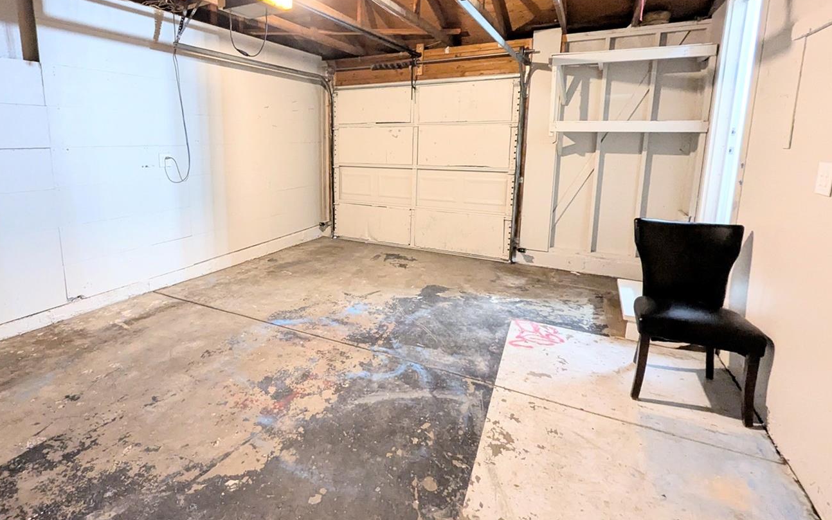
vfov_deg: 67.2
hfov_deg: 93.4
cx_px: 342
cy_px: 201
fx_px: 386
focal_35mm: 17
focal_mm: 1.95
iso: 362
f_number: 2.2
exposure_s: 1/23.8
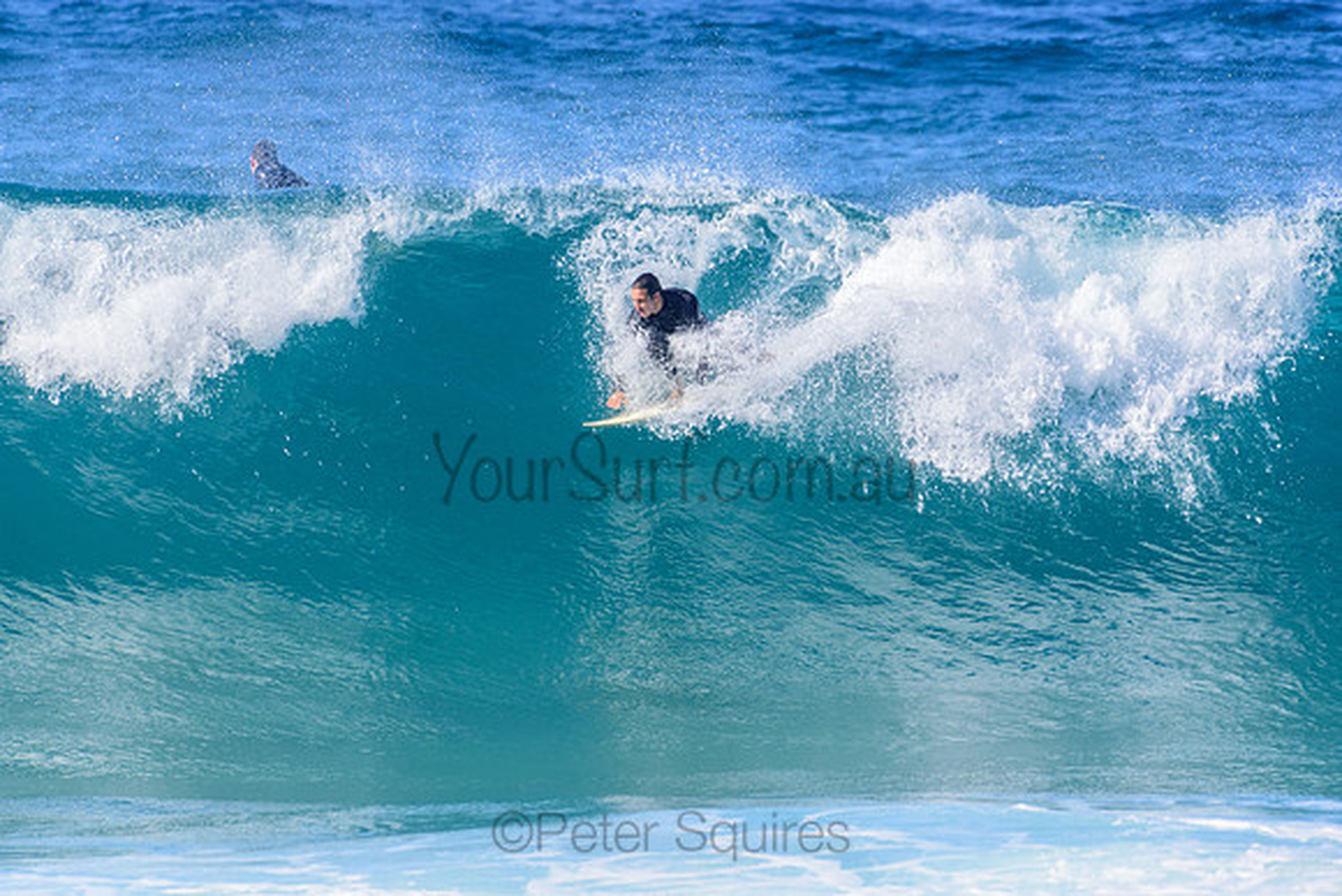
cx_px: 671
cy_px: 448
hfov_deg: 2.7
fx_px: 27964
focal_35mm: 750
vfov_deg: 1.8
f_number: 5.6
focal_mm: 500
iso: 450
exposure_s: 1/2000
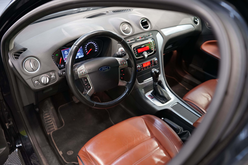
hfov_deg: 41.9
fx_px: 324
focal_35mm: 47
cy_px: 82
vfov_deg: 28.6
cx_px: 124
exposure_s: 1/30
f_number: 4
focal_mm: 47
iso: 1250
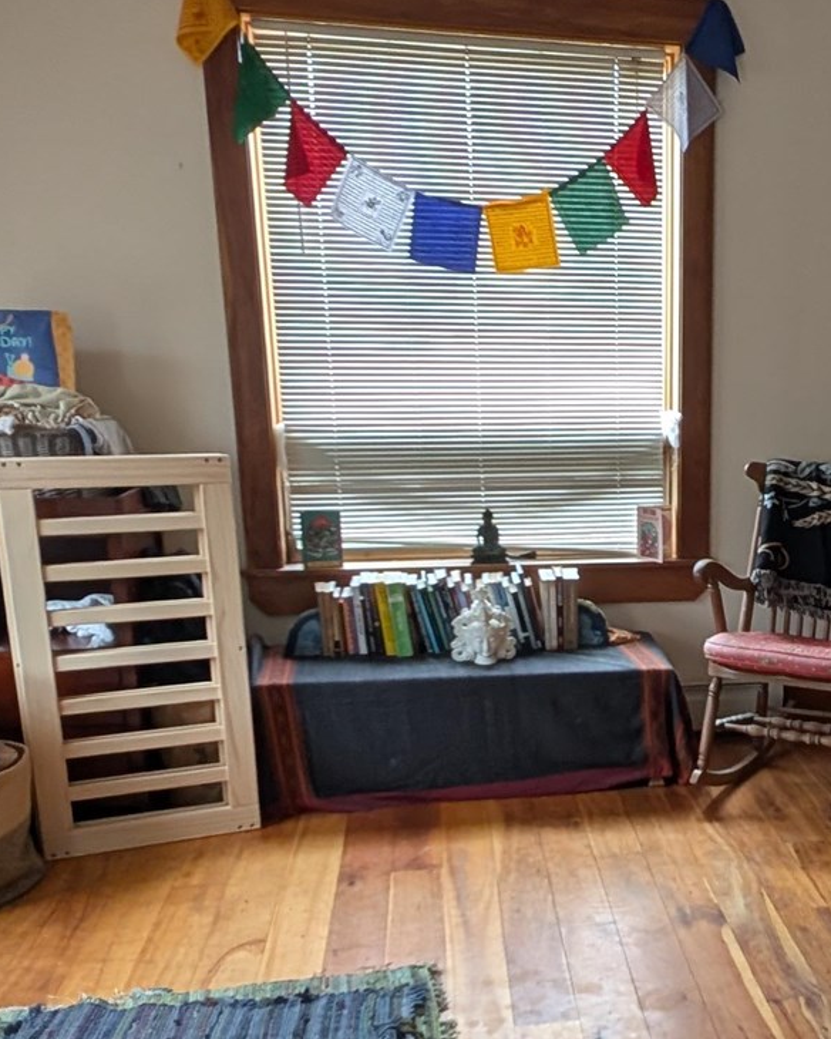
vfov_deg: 48.6
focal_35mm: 37
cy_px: 652
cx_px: 724
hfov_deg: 37.8
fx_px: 1137
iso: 124
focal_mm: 2.23
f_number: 1.95
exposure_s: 1/45.3
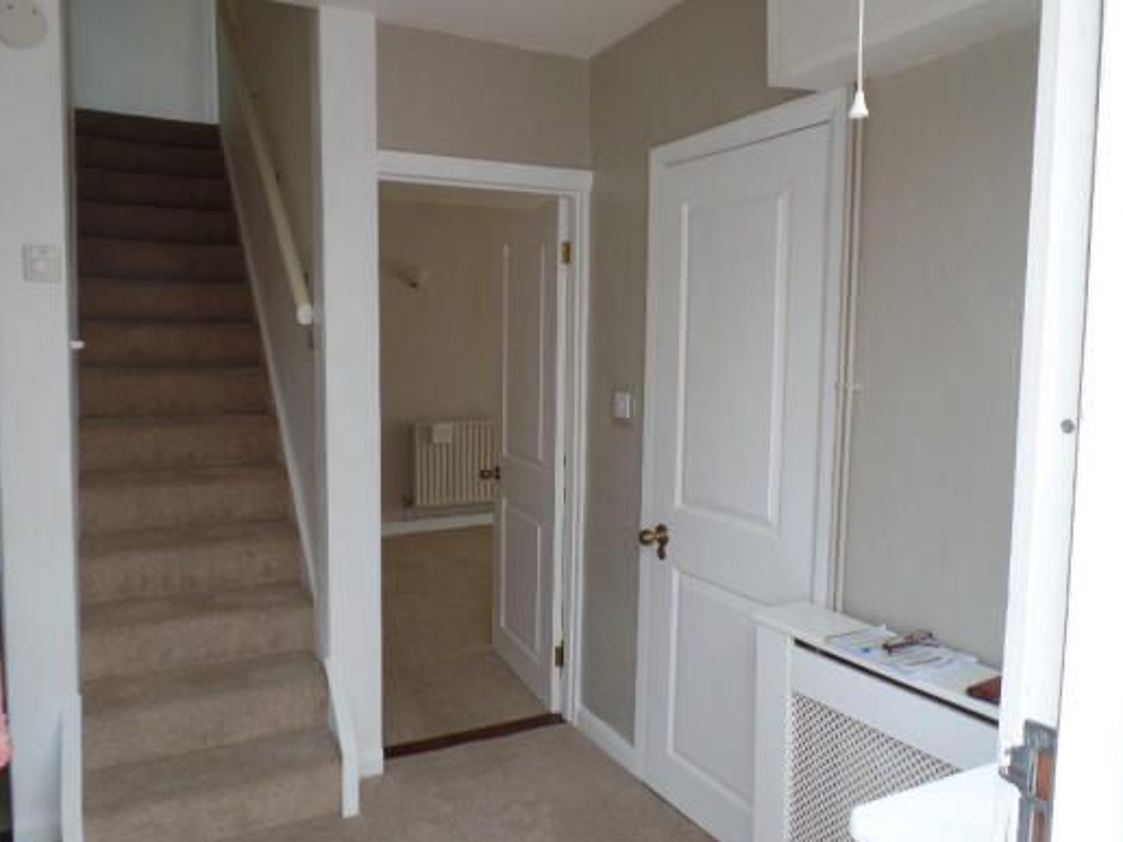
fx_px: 843
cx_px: 545
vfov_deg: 53.1
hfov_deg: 67.3
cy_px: 406
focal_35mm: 26
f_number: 3.2
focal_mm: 4.1
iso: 80
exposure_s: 1/45
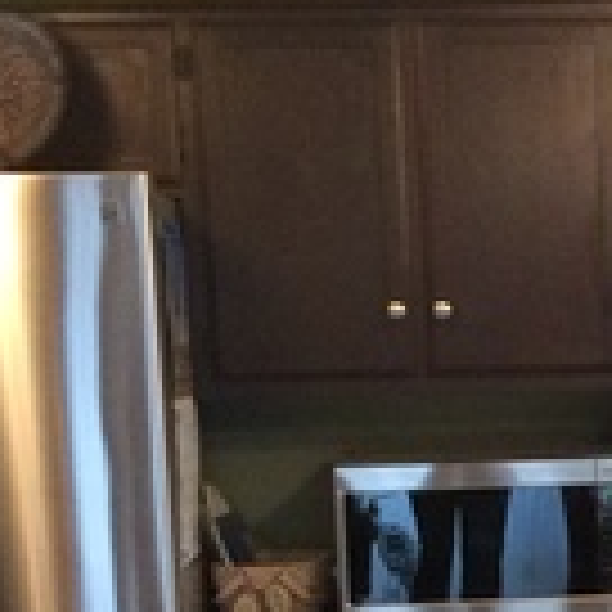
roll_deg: +1.9
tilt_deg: -12.1
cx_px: 657
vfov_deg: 12.7
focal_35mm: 133
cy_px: 792
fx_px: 2660
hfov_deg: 12.9
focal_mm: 3.3
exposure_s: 1/24
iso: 200
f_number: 2.4
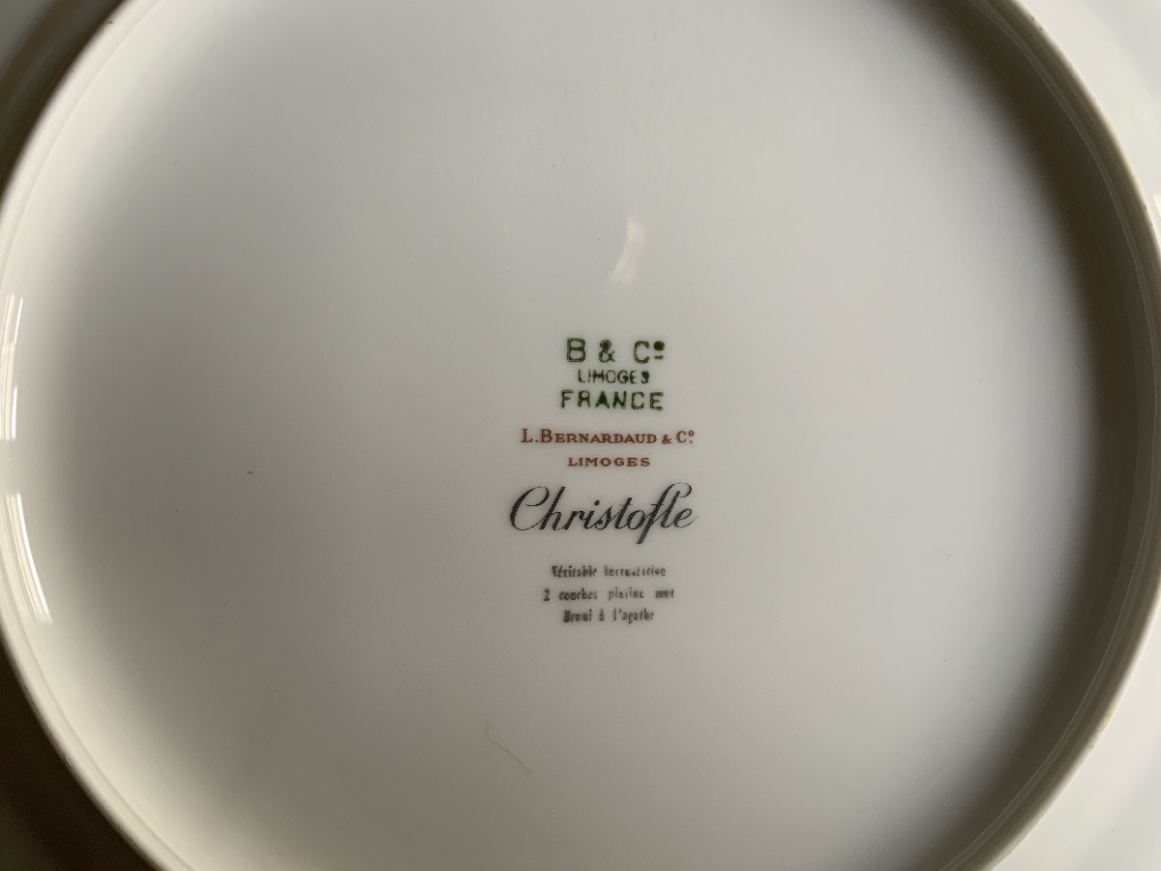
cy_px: 436
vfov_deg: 48.2
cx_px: 580
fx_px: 973
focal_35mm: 29
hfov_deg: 61.7
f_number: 1.8
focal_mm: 3
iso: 50
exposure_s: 1/120
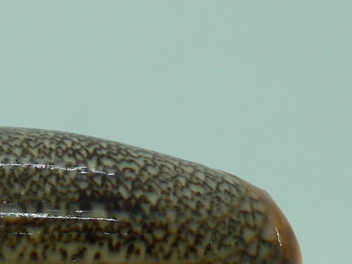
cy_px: 276
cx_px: 87
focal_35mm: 94
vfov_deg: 15.4
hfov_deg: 20.7
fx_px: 956
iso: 100
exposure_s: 1/60
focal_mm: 4.6
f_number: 2.8
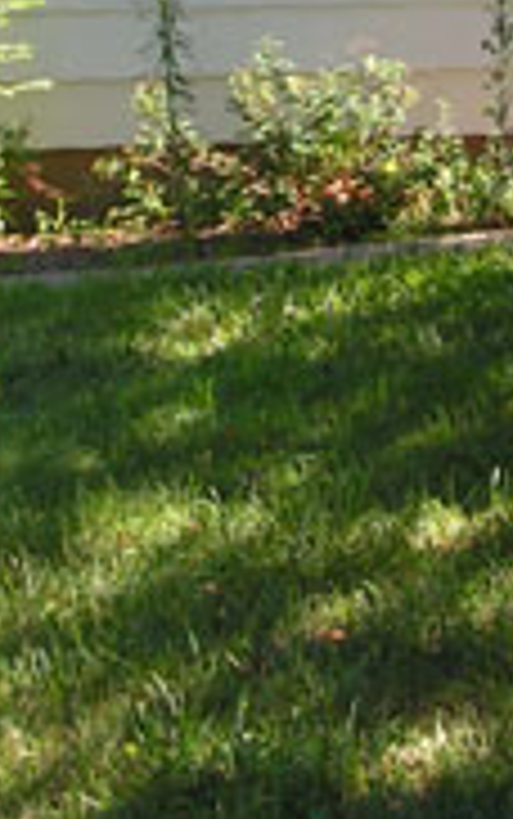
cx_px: 351
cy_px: -50
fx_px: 2970
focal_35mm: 133
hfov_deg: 9.9
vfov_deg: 15.3
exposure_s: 1/60
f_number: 5
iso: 50
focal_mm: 6.3
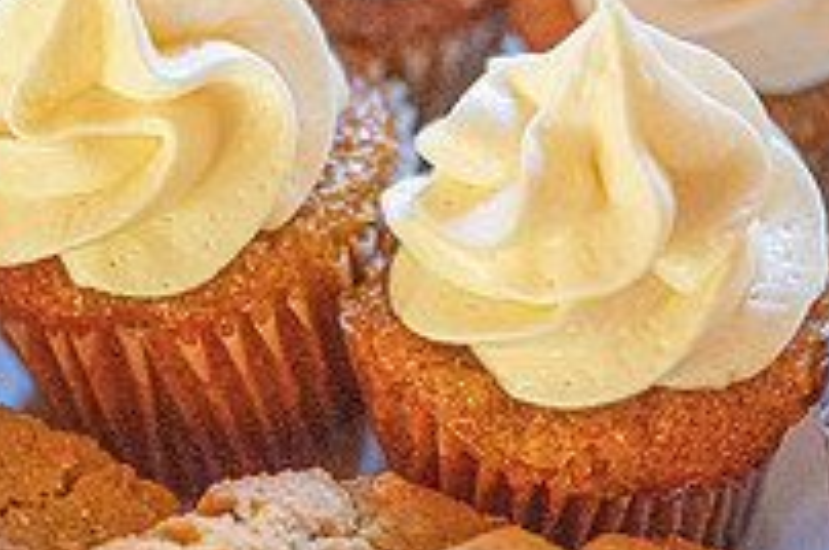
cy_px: 16
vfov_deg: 6.8
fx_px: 4621
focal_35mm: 201
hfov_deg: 10.3
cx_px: 410
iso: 3200
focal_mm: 70
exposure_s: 1/125
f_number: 2.8
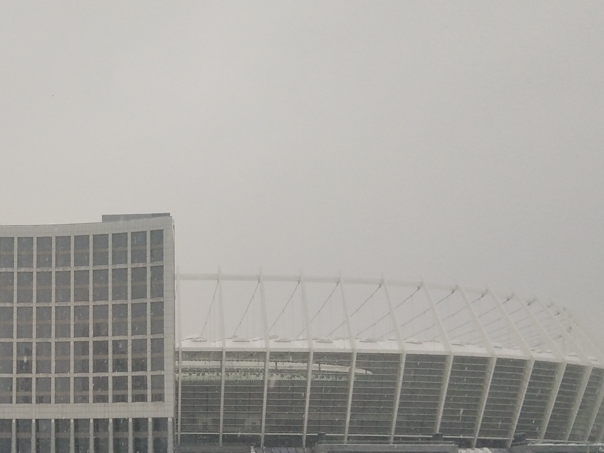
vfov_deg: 24.1
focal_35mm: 60
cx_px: 58
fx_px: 1047
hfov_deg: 30.7
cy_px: 354
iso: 100
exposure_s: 1/360
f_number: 1.8
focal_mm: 3.59
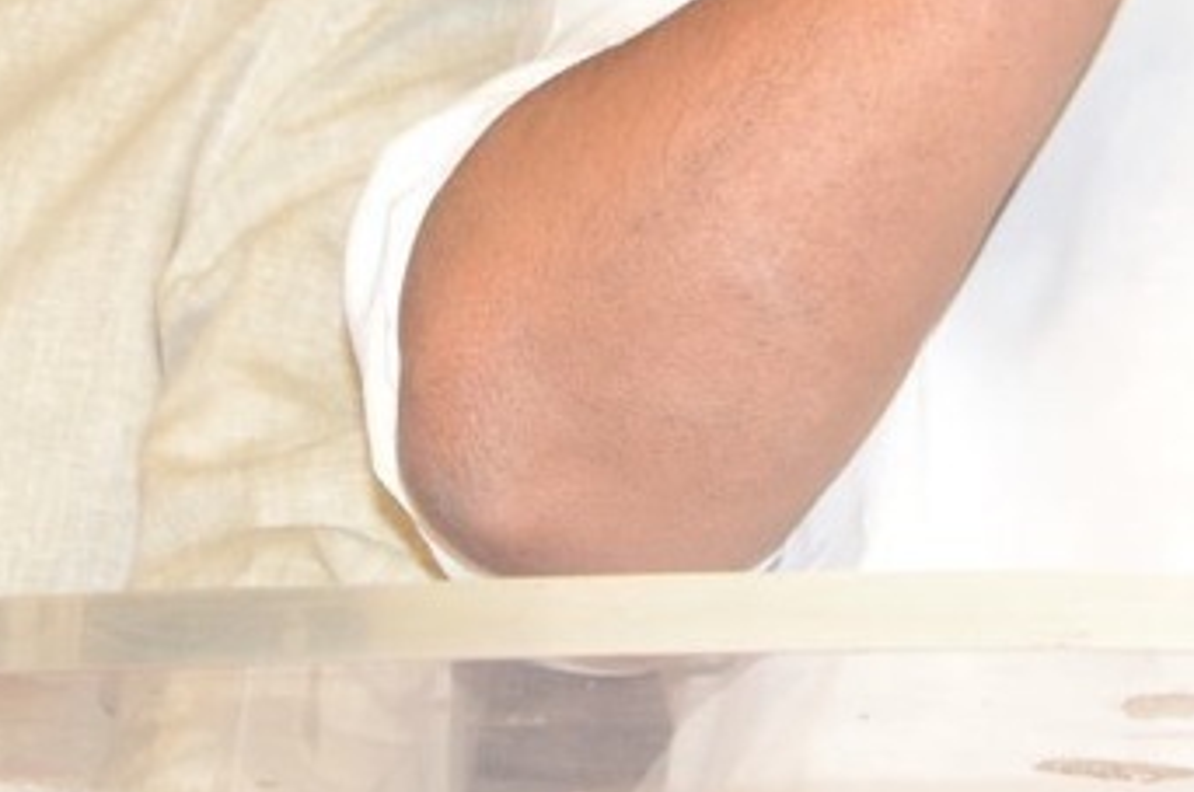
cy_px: -152
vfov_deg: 3.4
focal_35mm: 399
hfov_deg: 5.2
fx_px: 13215
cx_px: 1072
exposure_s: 1/125
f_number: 6.3
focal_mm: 70
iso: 320
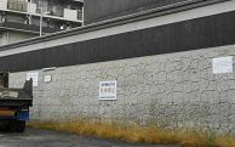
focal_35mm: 68
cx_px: 62
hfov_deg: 29.8
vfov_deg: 18.5
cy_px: -11
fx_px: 435
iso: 100
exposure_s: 1/160
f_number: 5.5
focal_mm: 5.7
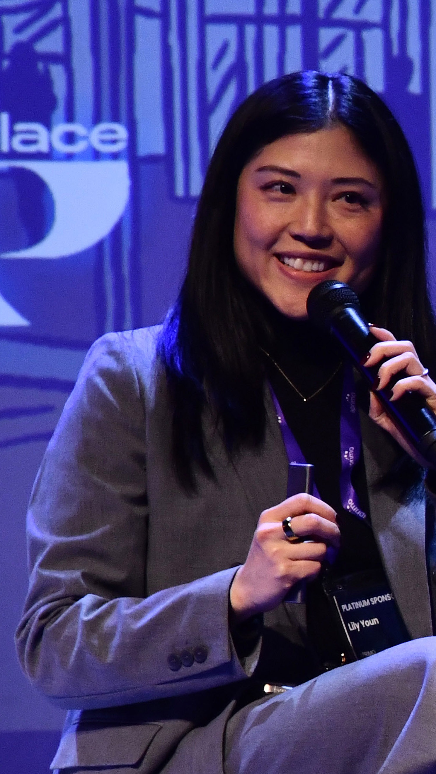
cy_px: 358
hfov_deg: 4.9
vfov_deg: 8.7
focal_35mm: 248
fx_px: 5099
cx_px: 716
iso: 1600
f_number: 6.3
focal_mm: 75
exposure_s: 1/100
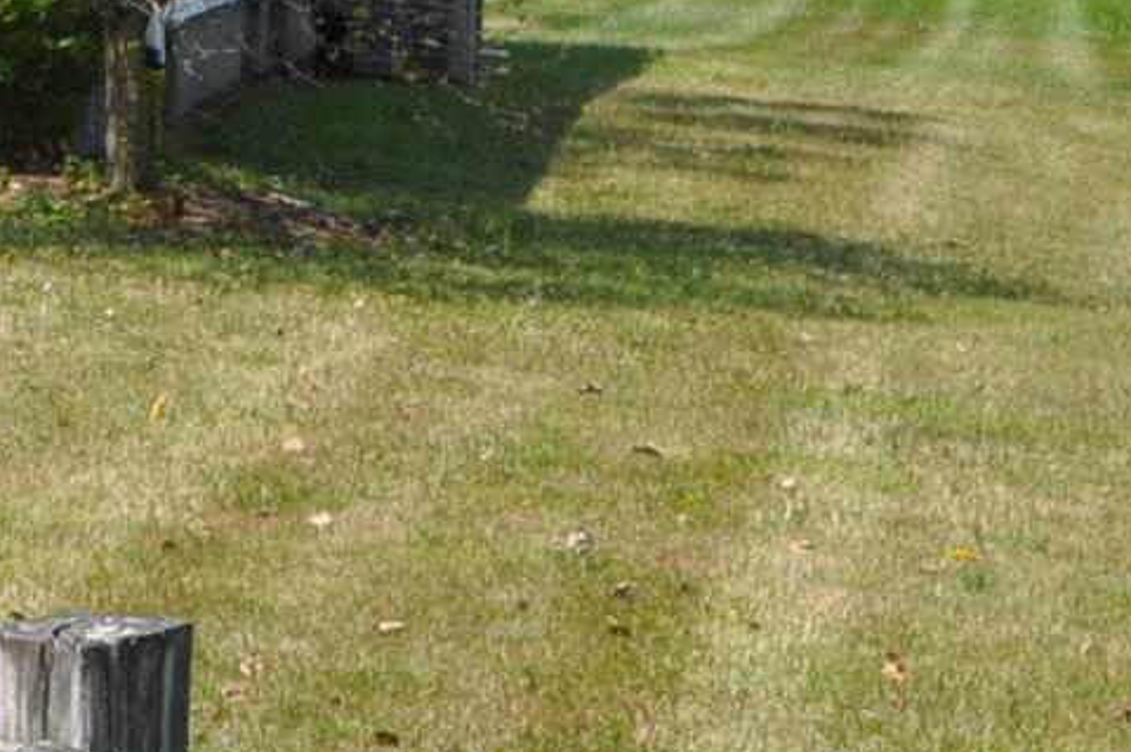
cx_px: -401
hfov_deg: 10.0
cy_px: 200
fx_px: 6308
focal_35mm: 201
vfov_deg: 6.8
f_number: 10
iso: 200
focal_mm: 30
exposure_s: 1/400
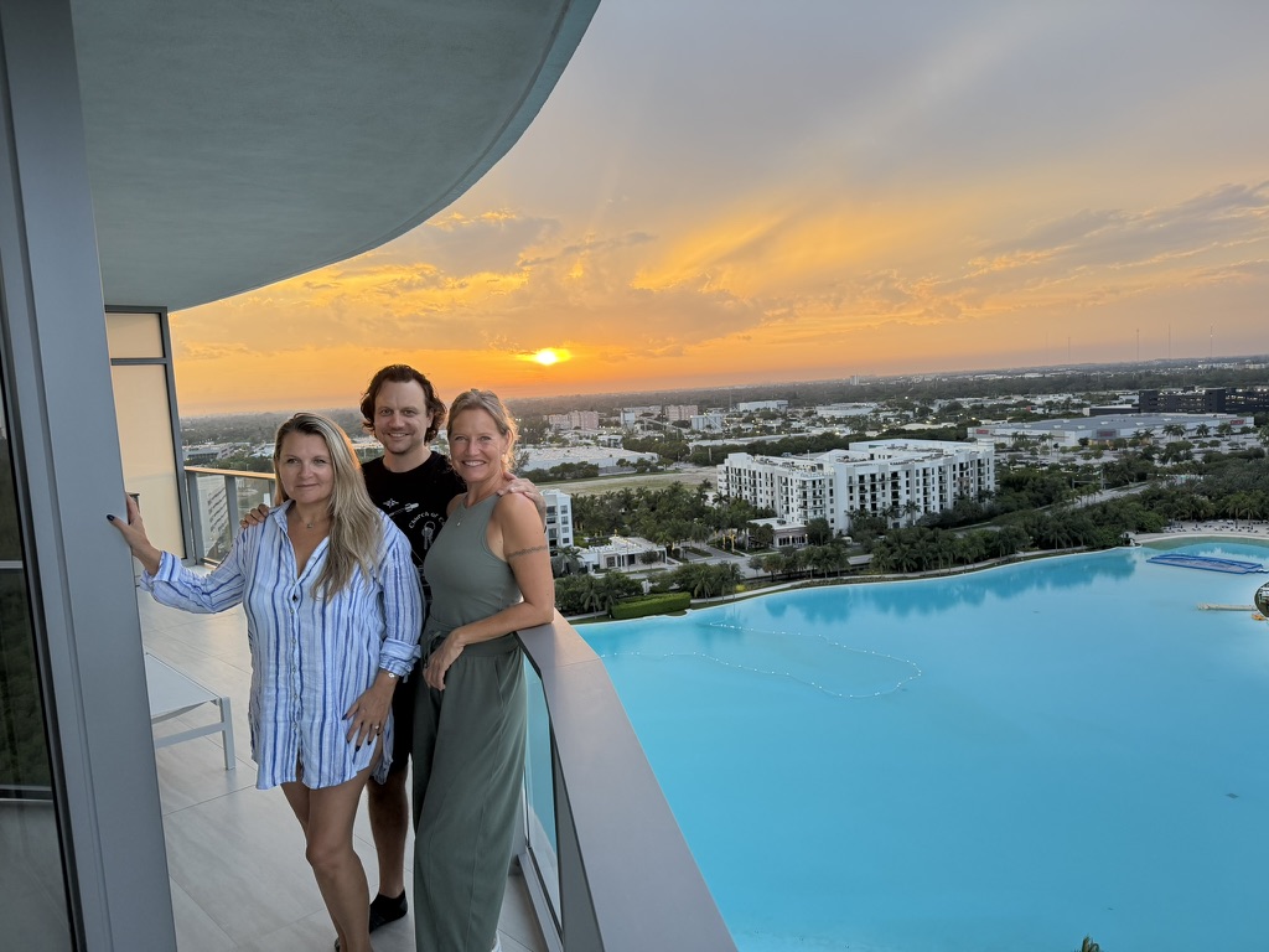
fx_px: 880
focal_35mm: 24
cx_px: 634
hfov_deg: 71.6
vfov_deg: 56.8
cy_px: 476
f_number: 1.78
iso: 160
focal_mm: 6.76
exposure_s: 1/219
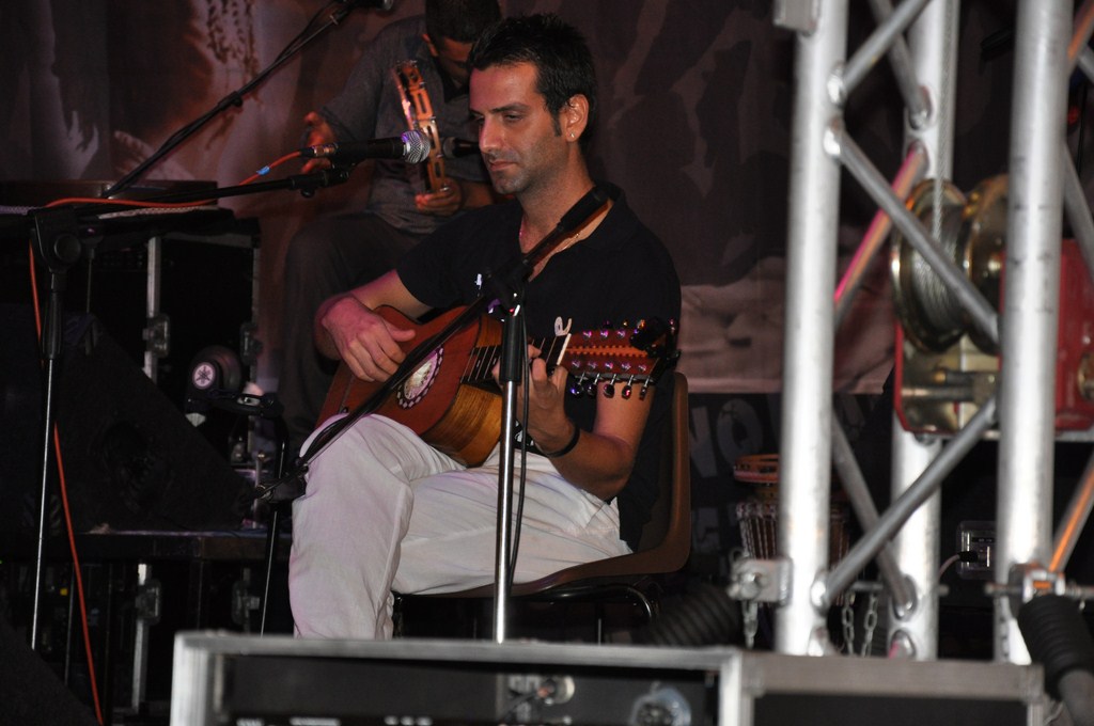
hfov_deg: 13.1
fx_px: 4780
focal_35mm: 158
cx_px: 547
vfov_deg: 8.7
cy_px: 363
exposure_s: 1/60
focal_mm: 105
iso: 800
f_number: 5.6
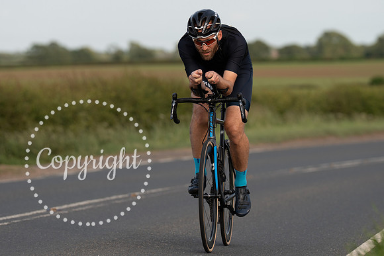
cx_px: 209
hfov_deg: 7.7
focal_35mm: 266
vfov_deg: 5.2
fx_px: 2843
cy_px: 84
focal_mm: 180
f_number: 4
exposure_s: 1/1000
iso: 250
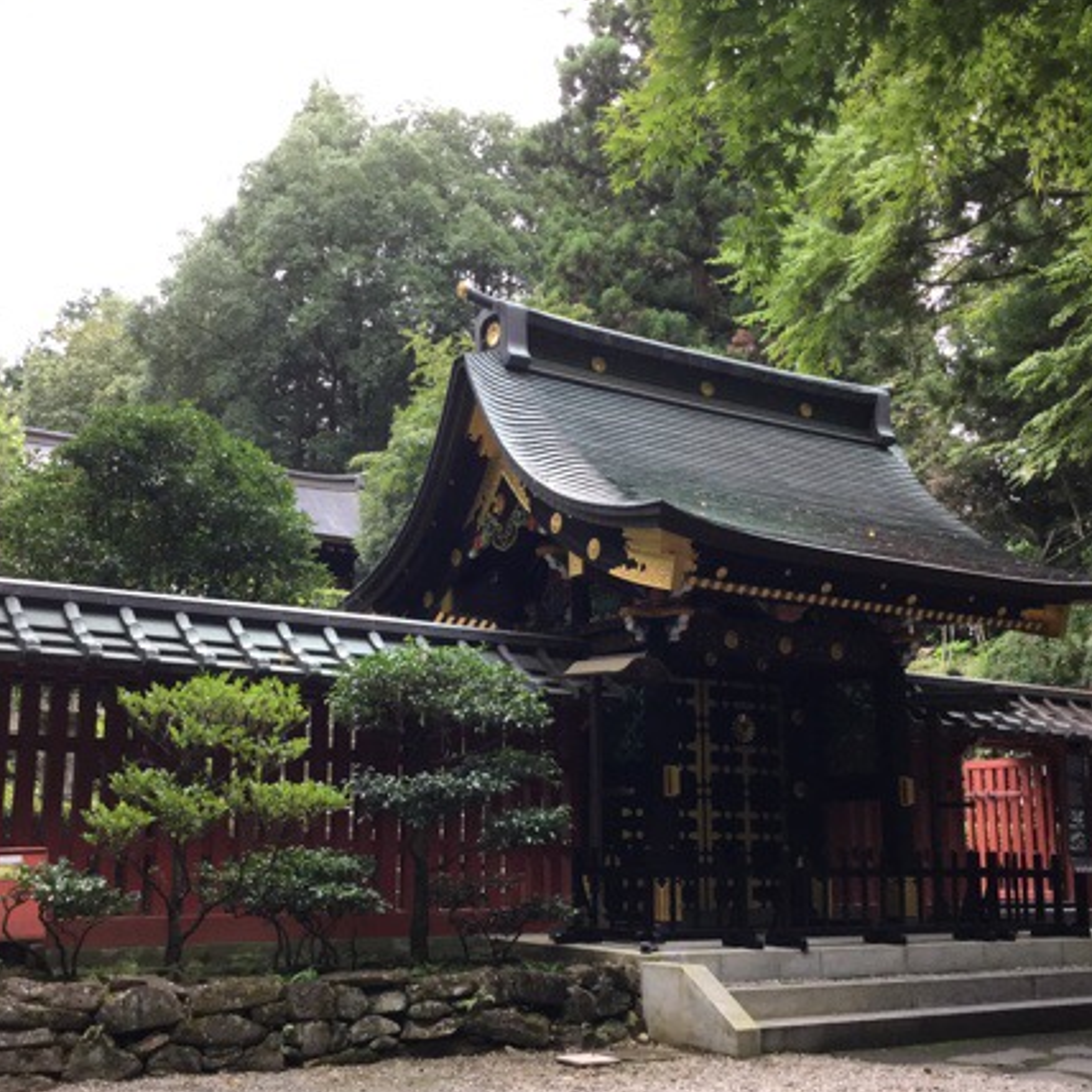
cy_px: 589
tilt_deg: +9.9
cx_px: 523
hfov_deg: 40.9
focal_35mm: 41
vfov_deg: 40.9
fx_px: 1463
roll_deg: -3.0
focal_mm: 3.3
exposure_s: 1/40
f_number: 2.4
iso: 25
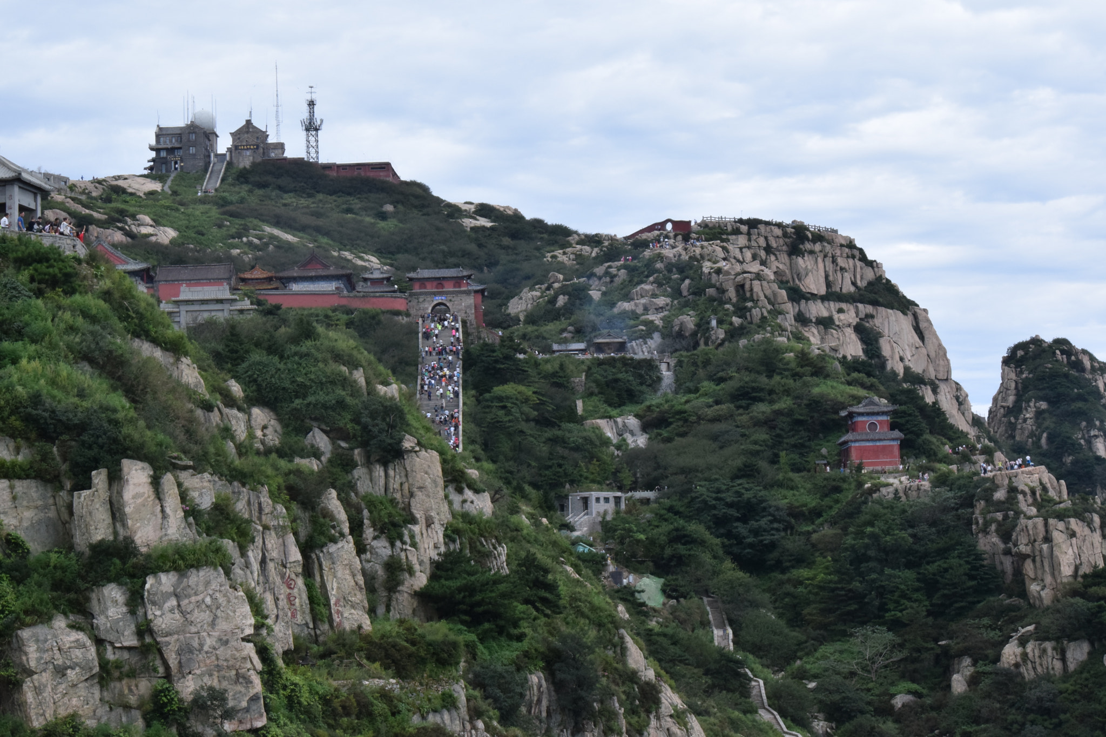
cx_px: 553
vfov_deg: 16.6
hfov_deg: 24.6
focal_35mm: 82
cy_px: 368
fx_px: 2534
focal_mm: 55
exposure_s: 1/320
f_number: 22
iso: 1000
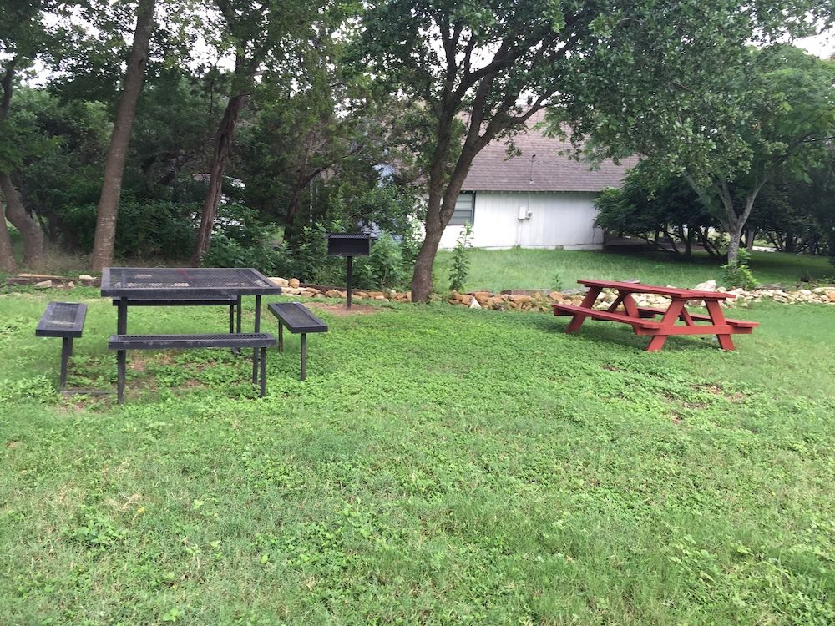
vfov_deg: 48.2
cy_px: 313
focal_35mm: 29
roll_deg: -2.3
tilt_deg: -12.9
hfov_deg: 61.7
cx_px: 418
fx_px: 700
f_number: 2.2
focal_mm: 4.15
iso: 32
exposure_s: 1/120
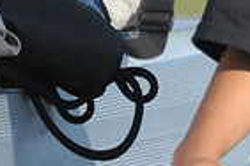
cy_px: -130
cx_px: 418
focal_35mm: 2467
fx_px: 17131
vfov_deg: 0.6
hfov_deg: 0.8
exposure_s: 1/8000
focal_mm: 400
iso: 1600
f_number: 4
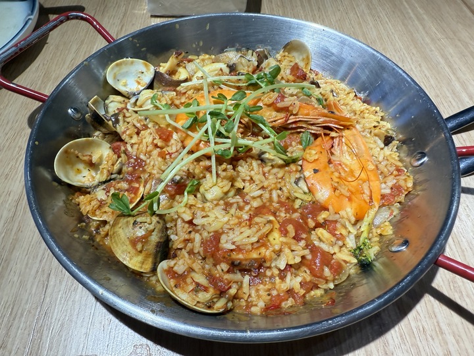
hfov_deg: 71.6
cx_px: 237
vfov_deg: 56.8
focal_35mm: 24
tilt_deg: -52.6
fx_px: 329
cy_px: 178
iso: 200
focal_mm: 2.22
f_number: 2.2
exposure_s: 1/120
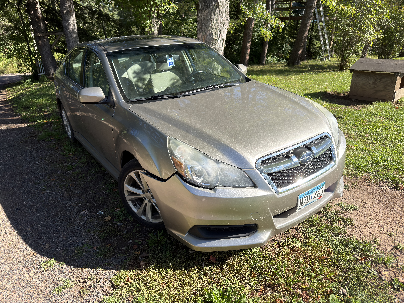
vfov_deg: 56.8
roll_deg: +2.0
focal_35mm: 24
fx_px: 280
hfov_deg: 71.6
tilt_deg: -23.7
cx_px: 202
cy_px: 152
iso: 100
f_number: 1.78
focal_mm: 6.76
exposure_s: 1/2392
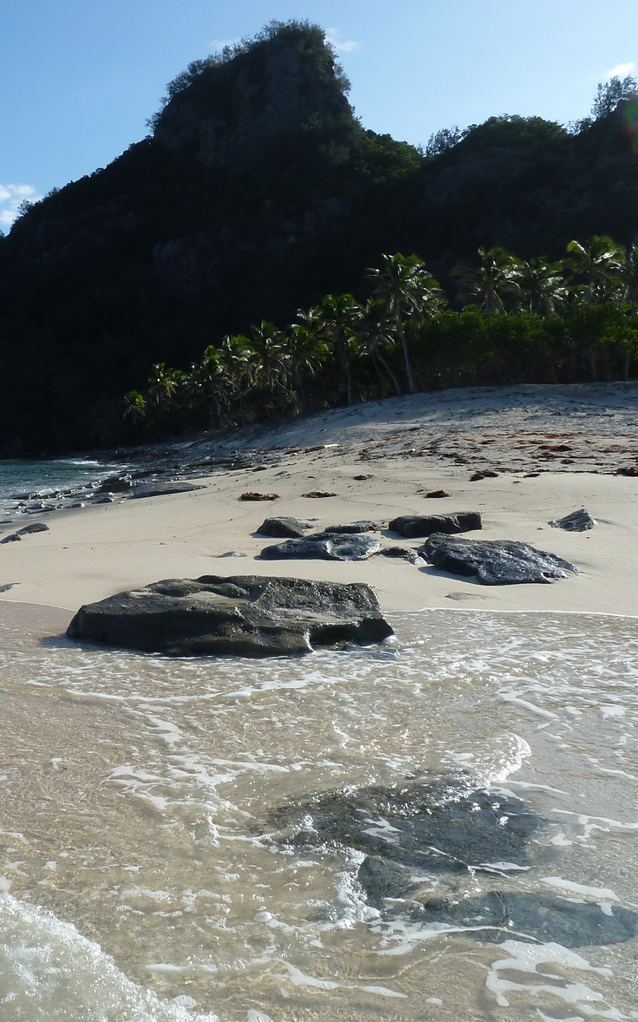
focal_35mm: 36
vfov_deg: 54.0
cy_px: 518
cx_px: 75
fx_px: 1002
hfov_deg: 33.6
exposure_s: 1/400
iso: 80
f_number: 5
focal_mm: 4.1
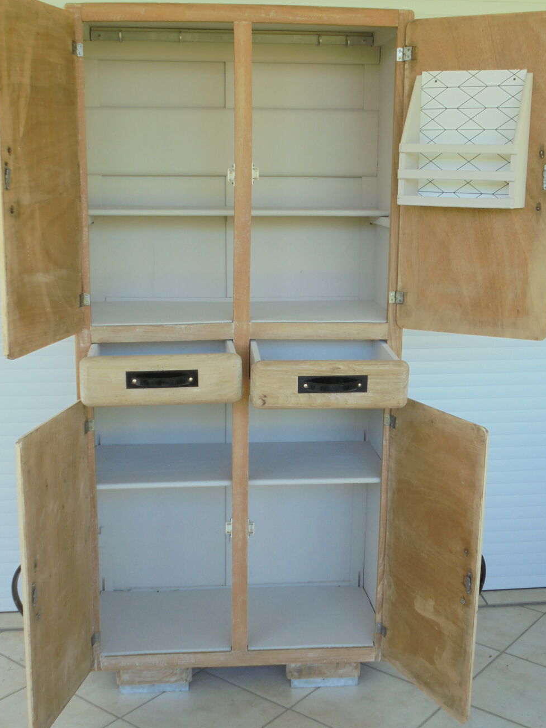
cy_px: 361
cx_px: 275
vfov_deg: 42.9
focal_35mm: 44
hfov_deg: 32.9
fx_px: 926
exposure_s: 1/60
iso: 100
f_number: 4.5
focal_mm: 7.8
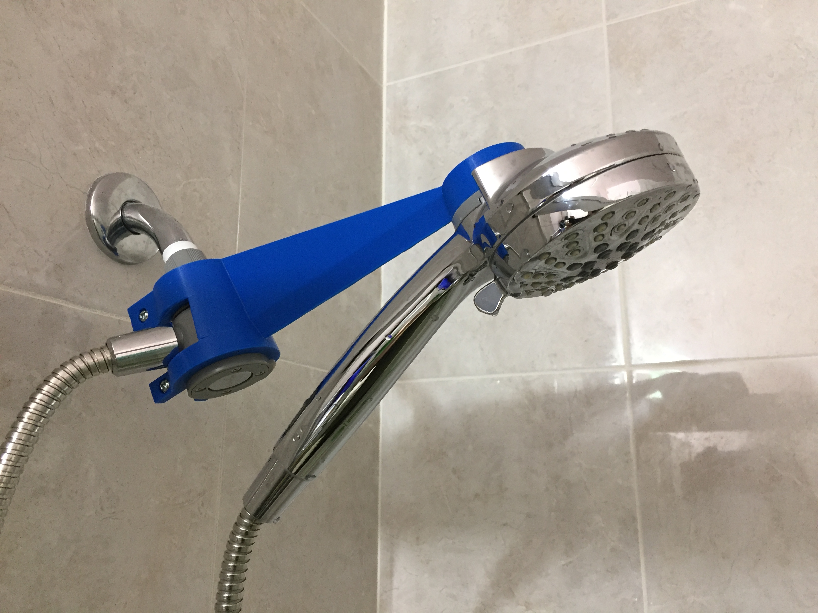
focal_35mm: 29
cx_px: 409
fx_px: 685
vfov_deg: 48.2
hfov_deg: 61.7
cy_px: 306
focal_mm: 4.15
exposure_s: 1/30
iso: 125
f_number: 2.2
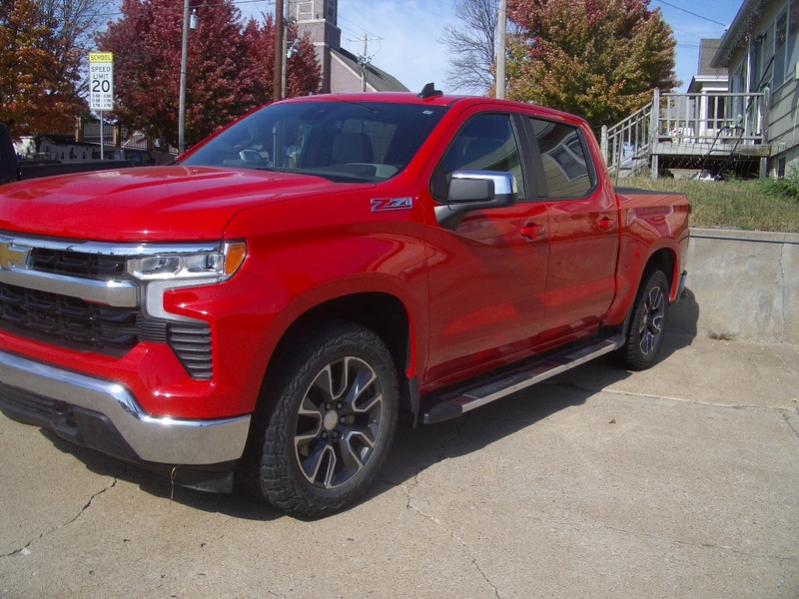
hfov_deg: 52.6
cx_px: 400
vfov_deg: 40.7
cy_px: 300
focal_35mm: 35
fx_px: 808
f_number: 4.3
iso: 50
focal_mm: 5.8
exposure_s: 1/400
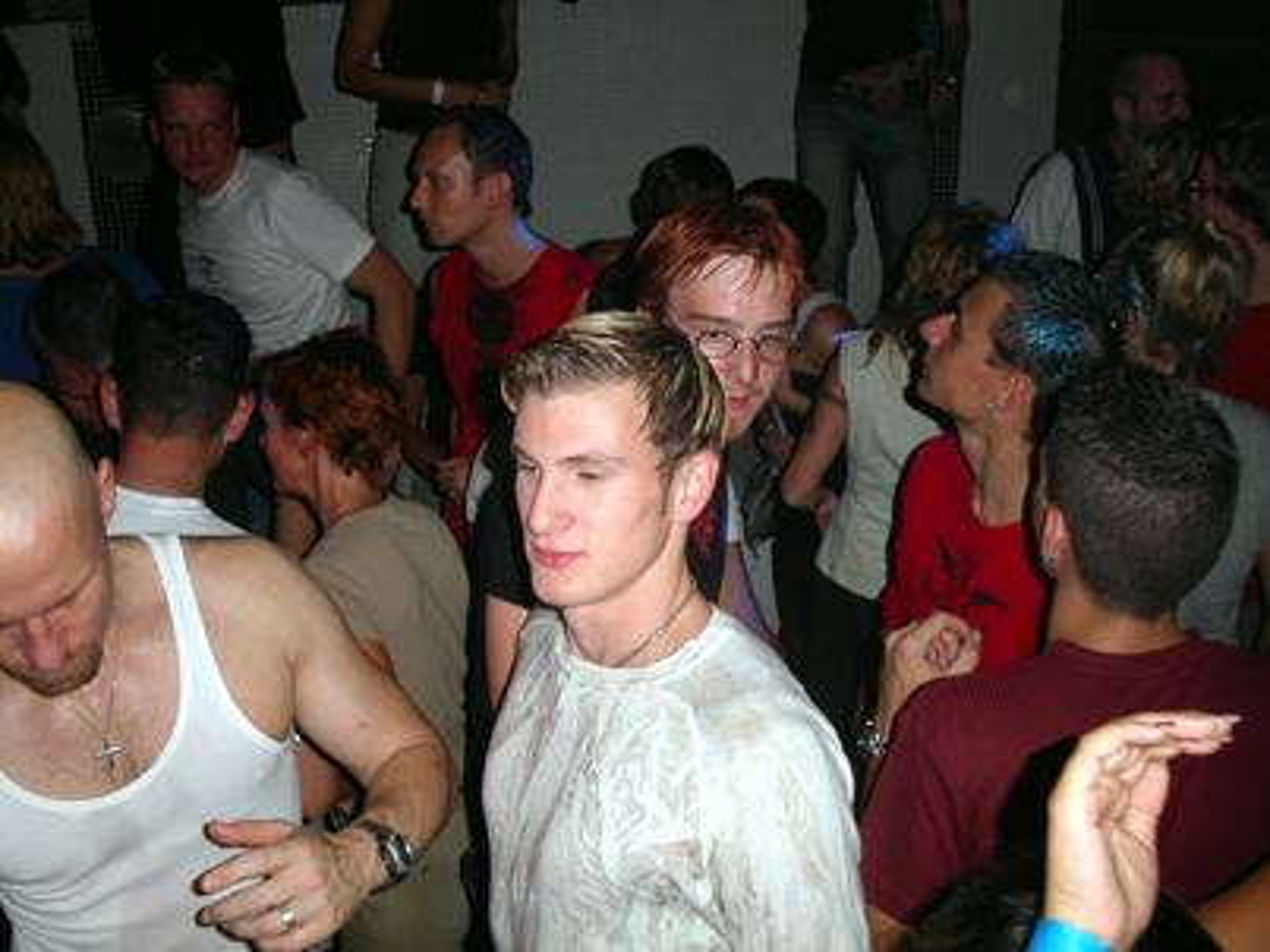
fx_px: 1394
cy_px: 476
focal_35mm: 38
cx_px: 635
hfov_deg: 49.0
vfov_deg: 37.7
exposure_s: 1/30
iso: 100
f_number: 2.8
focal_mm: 7.8
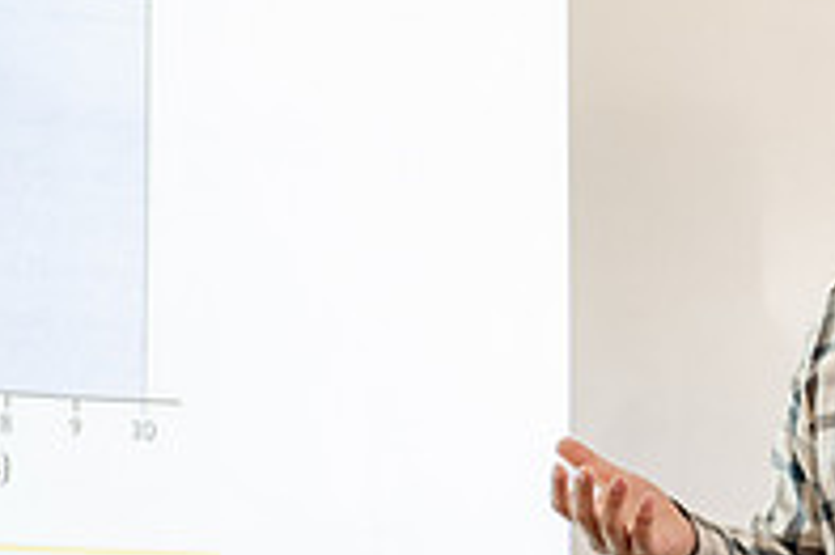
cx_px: 1144
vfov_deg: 8.0
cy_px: 358
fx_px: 3963
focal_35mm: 171
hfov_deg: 11.6
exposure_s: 1/200
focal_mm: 58
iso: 1600
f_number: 3.2
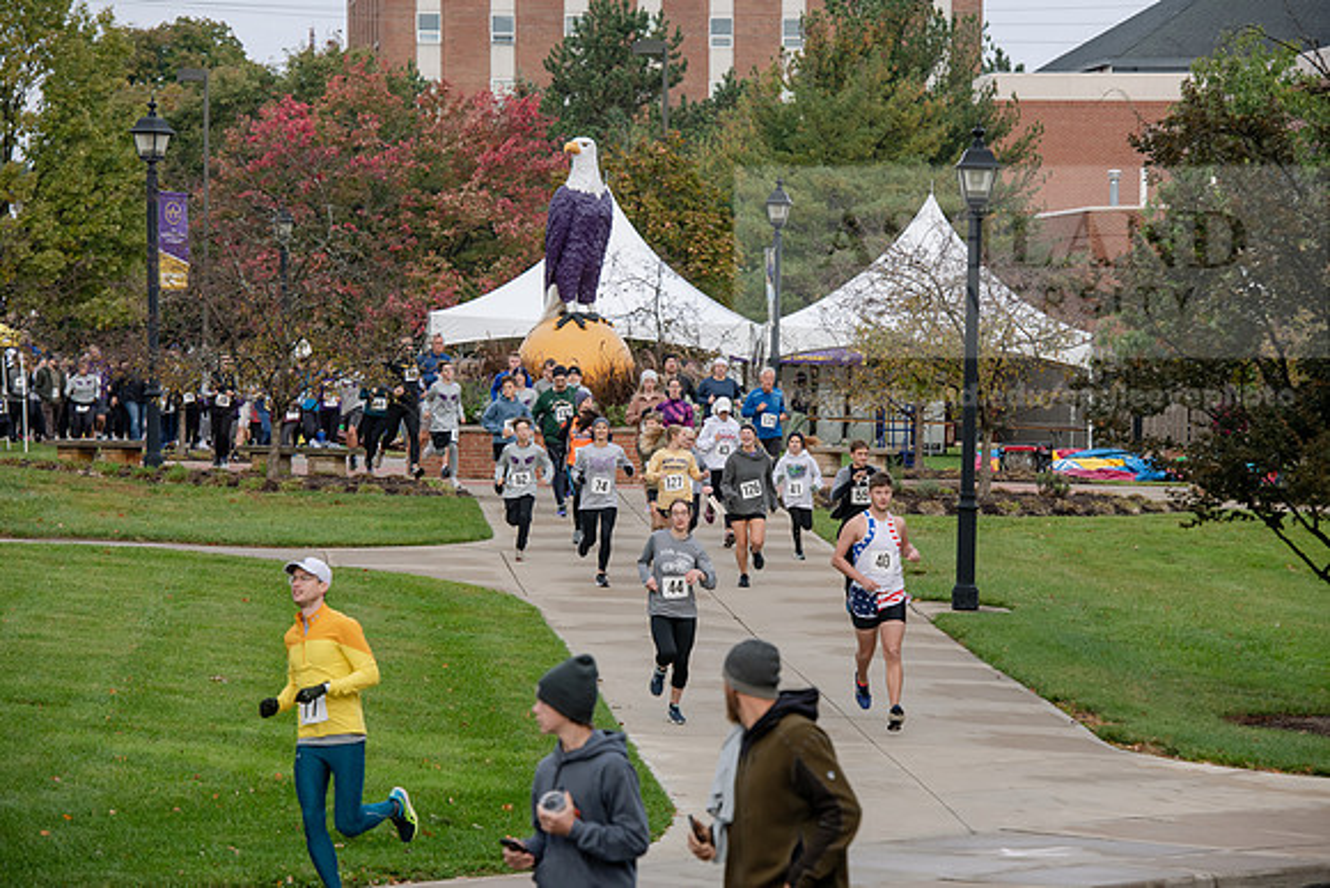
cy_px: 444
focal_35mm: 145
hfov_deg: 14.2
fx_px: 5358
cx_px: 665
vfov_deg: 9.5
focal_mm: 145
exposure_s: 1/400
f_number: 6.3
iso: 500
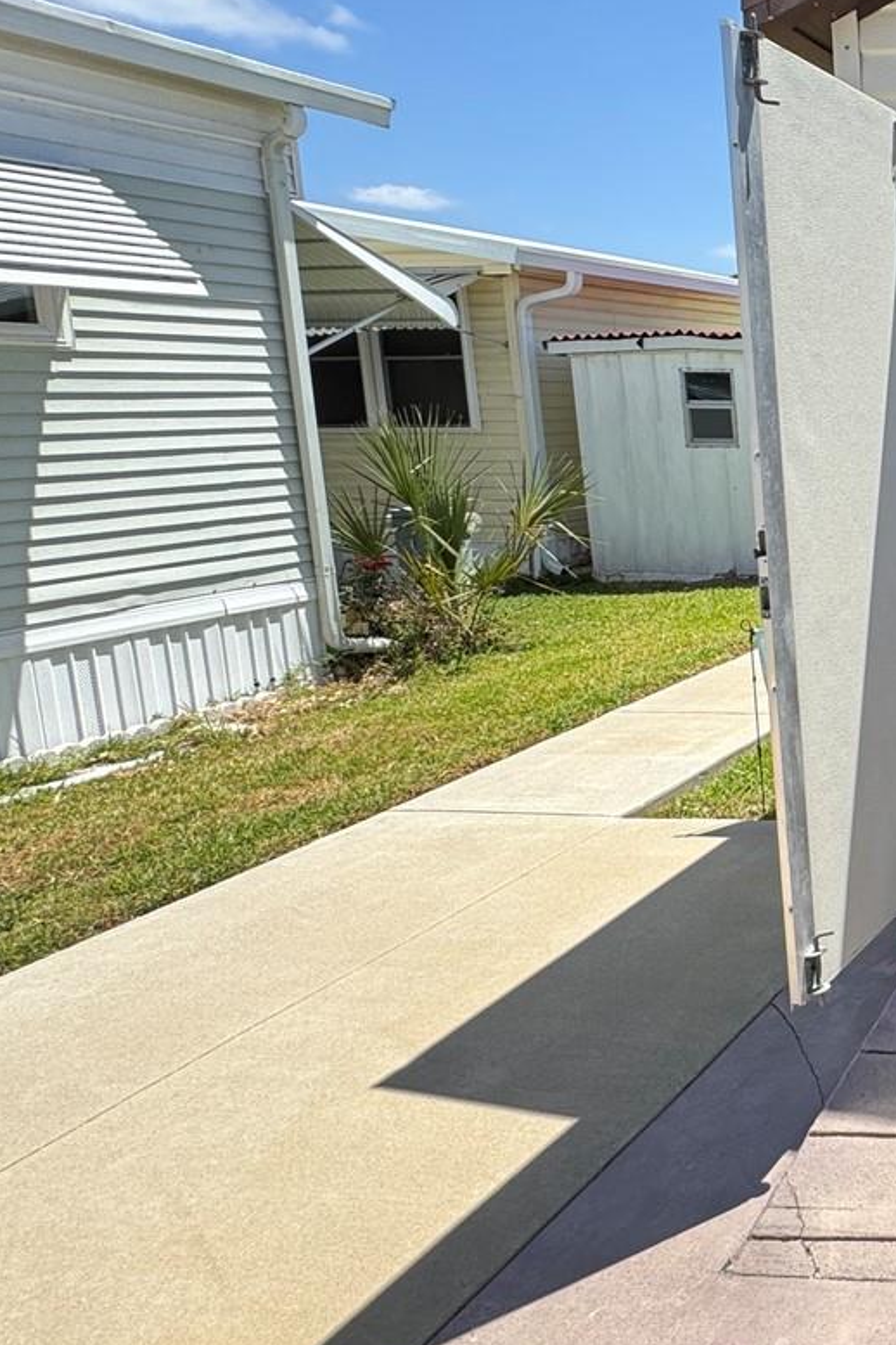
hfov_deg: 29.6
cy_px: 549
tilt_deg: -9.0
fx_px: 1120
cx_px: 1294
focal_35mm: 30
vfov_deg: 61.5
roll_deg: +0.2
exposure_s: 1/537
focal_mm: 2.22
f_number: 2.2
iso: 40
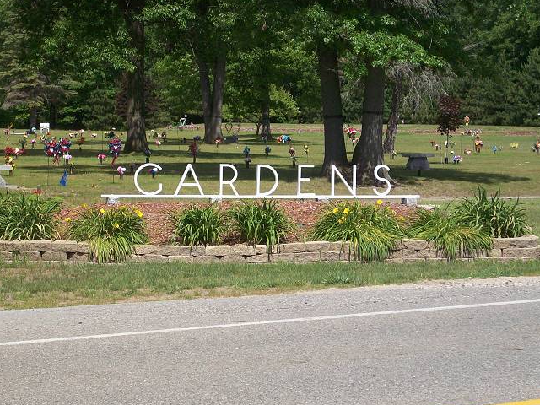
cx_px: 253
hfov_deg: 17.1
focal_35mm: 115
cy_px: 193
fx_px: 1794
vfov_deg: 12.9
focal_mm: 15.3
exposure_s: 1/190
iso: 80
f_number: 9.5
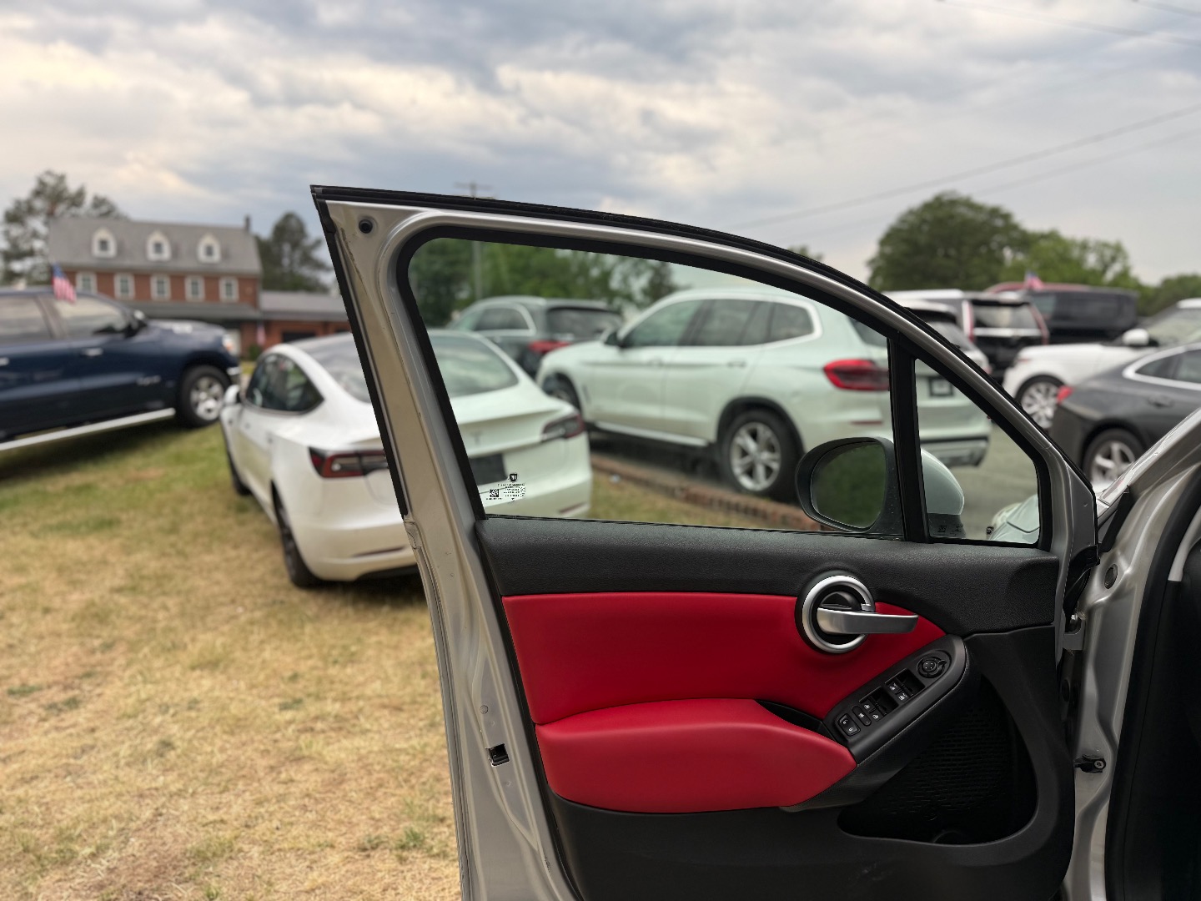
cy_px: 450
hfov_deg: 71.6
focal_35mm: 24
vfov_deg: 56.8
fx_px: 833
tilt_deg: -5.5
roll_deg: +0.1
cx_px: 600
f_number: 1.78
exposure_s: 1/262
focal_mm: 6.76
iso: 64
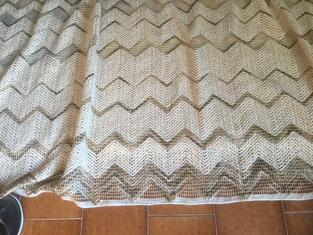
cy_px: 118
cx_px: 156
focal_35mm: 31
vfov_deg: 45.4
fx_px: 280
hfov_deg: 58.4
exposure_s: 1/33
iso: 100
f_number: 2.4
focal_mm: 3.3
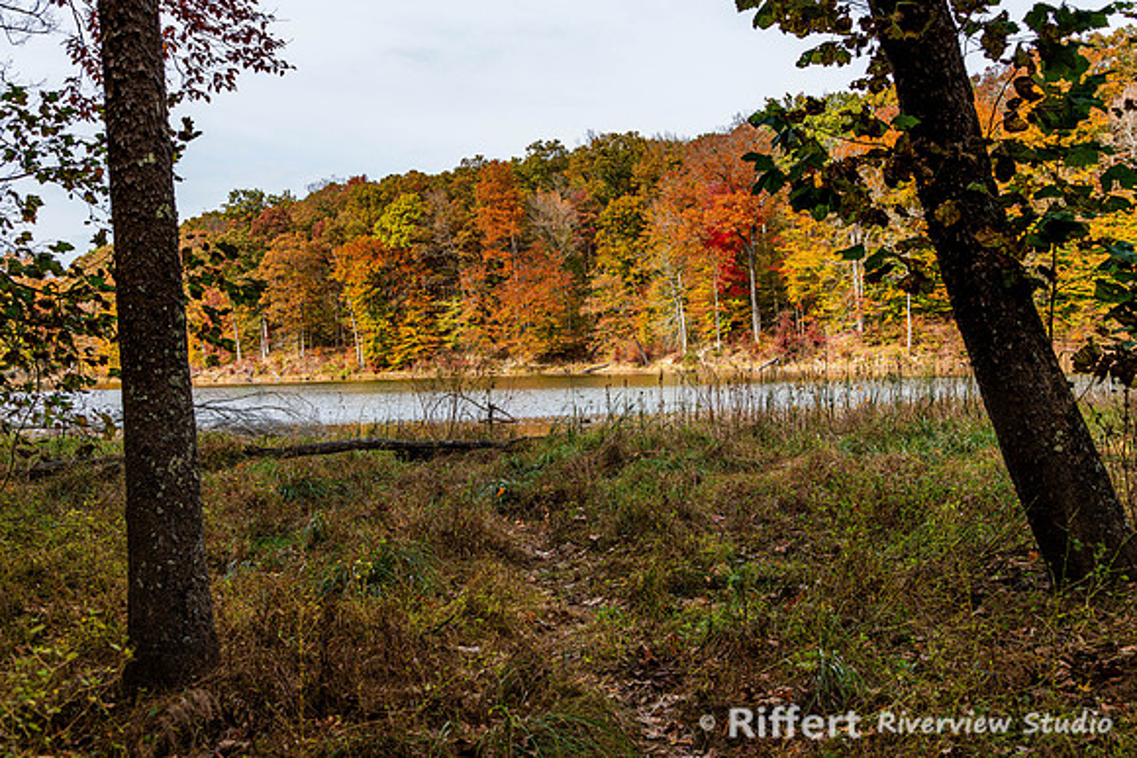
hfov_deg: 43.6
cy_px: 379
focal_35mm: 45
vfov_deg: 29.9
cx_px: 568
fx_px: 1422
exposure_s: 1/125
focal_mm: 45
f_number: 8
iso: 90
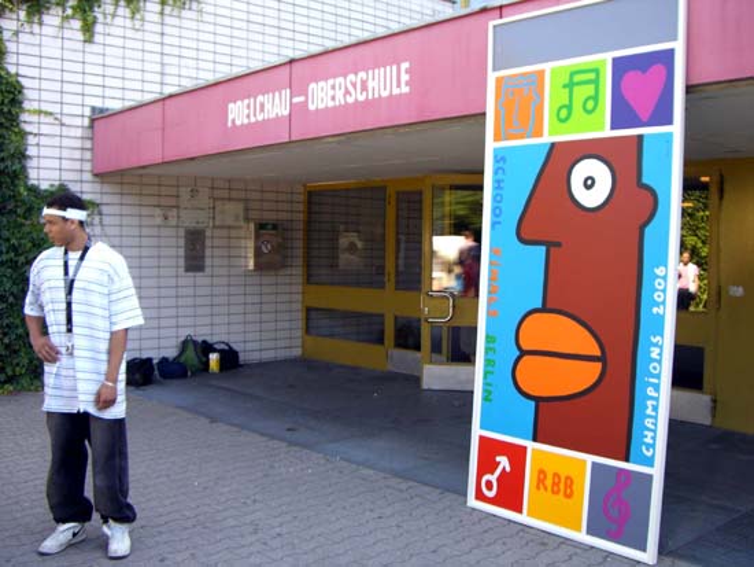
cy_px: 284
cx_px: 377
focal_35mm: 38
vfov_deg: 37.7
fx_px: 828
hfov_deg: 49.0
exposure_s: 1/100
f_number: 2.7
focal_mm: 6.2
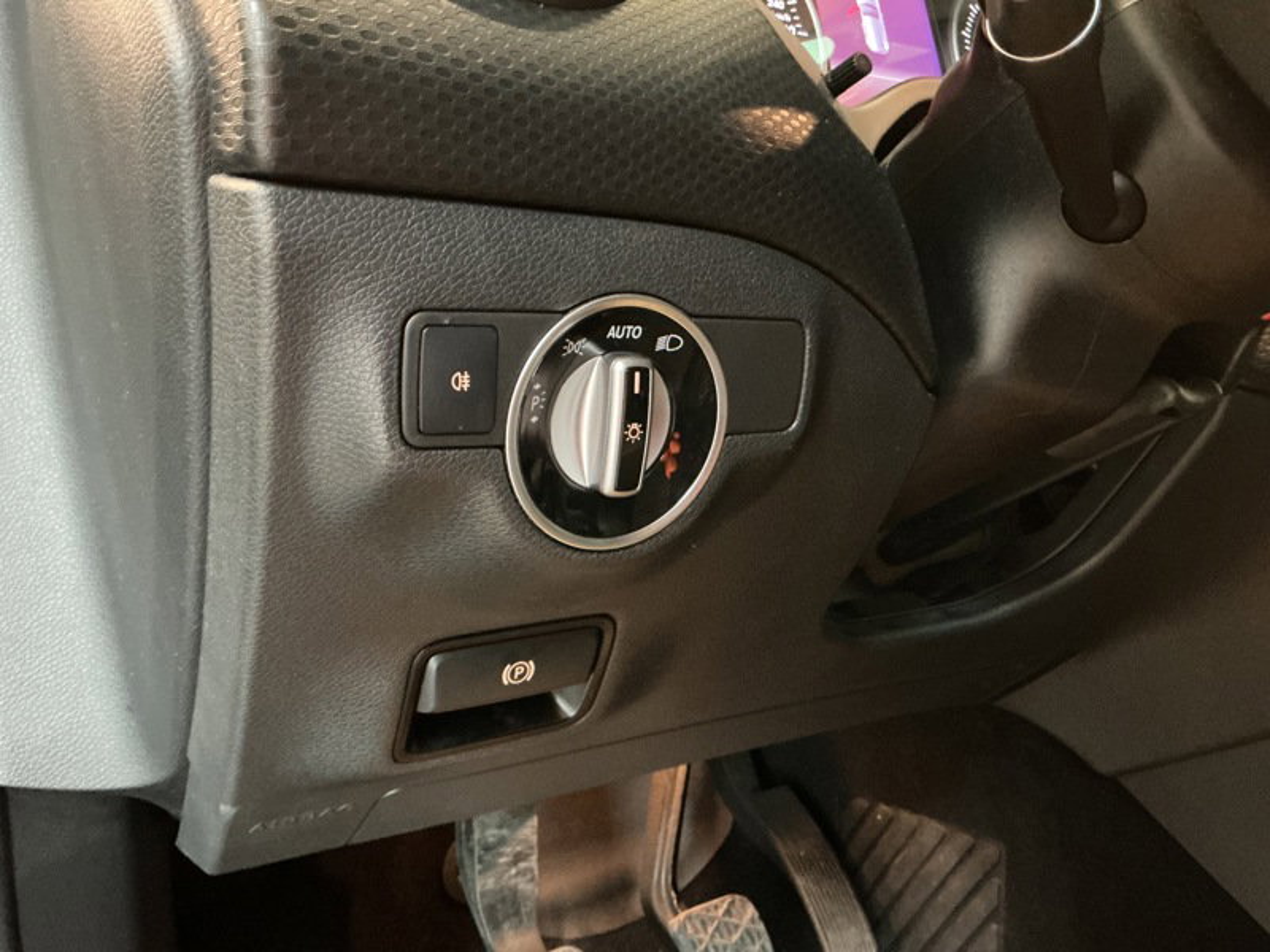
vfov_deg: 48.2
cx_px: 635
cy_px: 476
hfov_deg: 61.7
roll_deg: +3.2
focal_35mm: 29
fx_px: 1064
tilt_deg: -2.6
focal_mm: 3
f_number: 1.8
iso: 500
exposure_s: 1/17
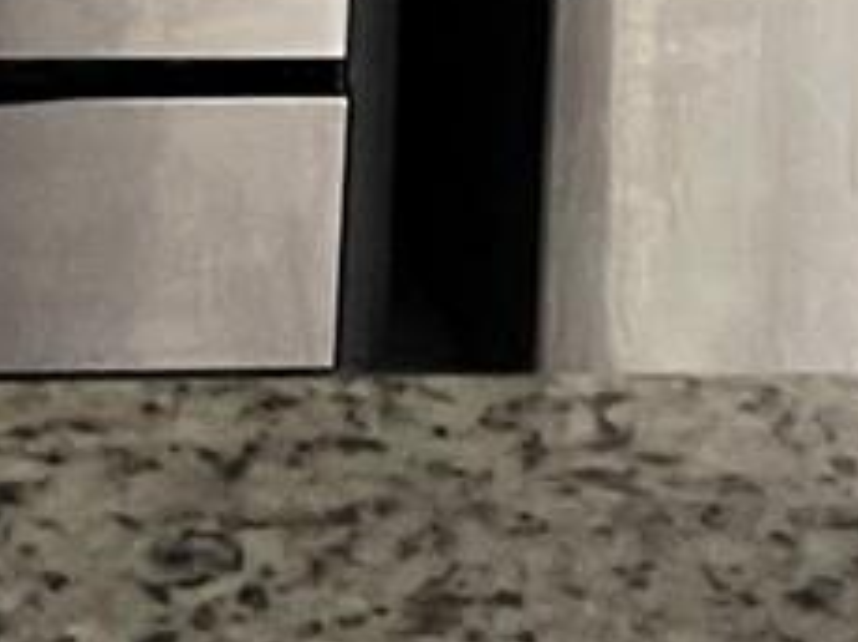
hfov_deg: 11.2
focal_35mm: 174
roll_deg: -1.6
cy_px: -1340
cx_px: -45
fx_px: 4308
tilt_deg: -1.7
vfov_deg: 7.4
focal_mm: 5.1
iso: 640
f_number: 1.6
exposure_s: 1/30
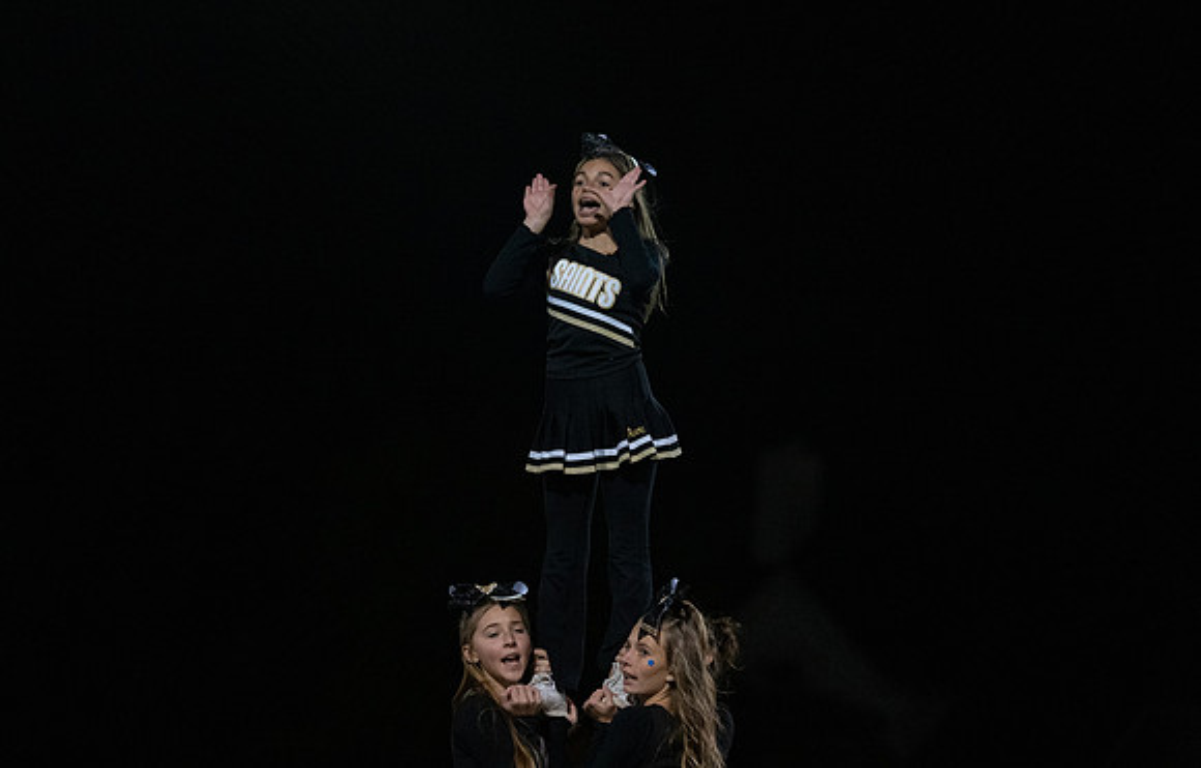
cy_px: 335
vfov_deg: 8.1
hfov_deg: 12.6
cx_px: 642
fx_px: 5418
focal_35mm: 164
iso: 8000
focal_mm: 150
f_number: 2.8
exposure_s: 1/800
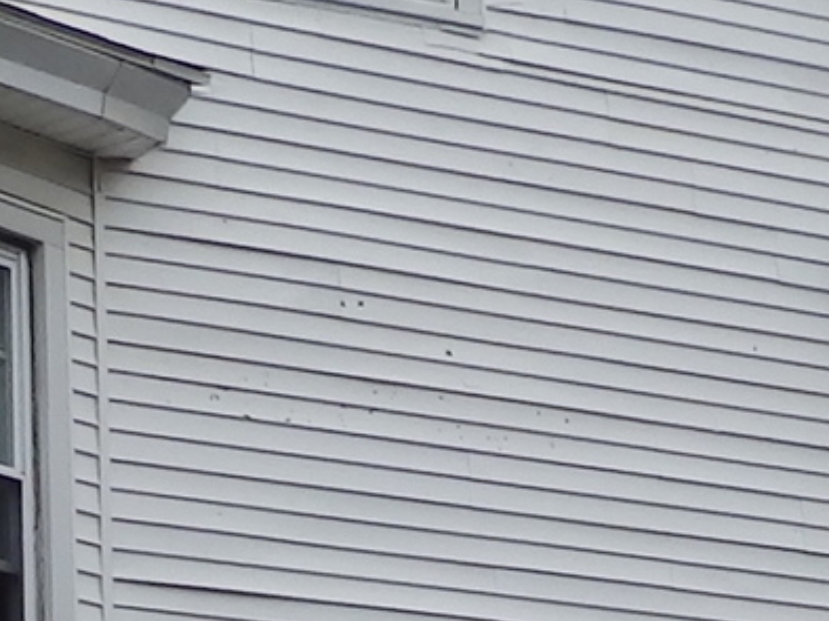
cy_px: 1206
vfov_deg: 7.3
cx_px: 734
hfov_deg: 10.1
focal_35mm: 195
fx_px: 4667
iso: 100
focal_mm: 4.5
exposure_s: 1/800
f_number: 3
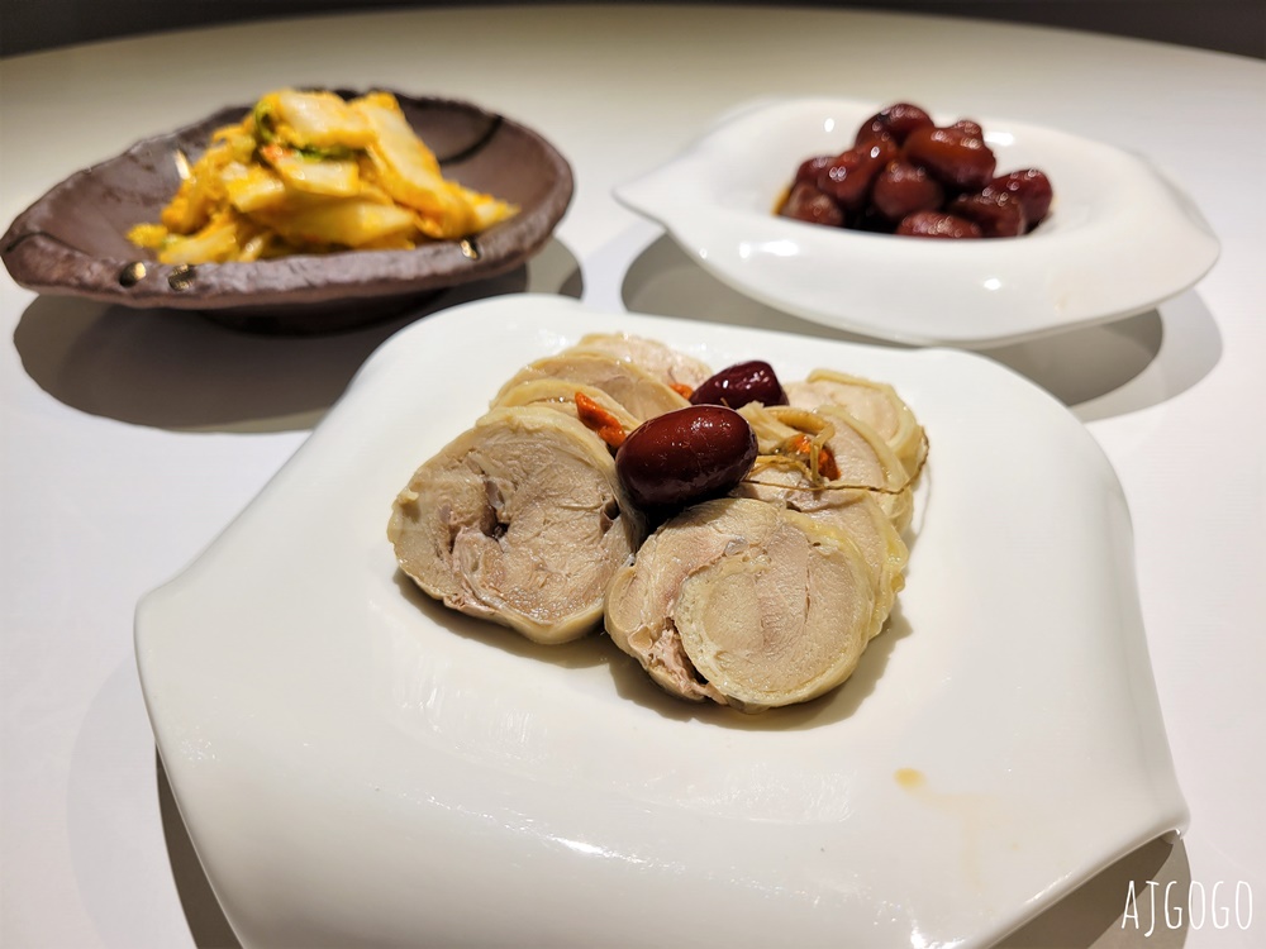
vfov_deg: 53.1
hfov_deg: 67.3
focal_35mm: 26
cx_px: 633
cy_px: 474
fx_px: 951
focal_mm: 5.4
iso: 50
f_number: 1.8
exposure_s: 1/120
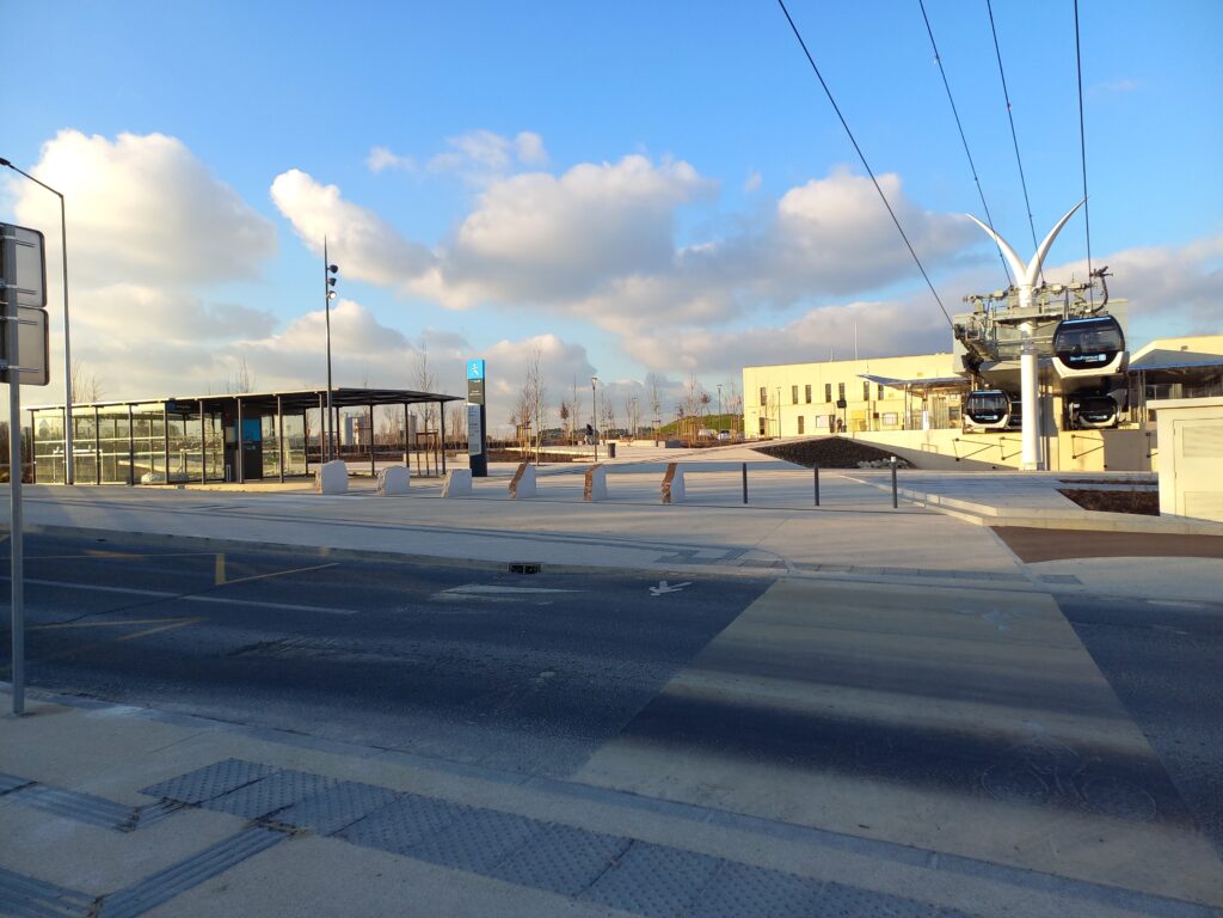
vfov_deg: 54.9
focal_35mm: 25
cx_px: 612
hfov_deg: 69.4
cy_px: 459
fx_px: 883
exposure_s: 1/448
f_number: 1.8
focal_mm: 4.65
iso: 50
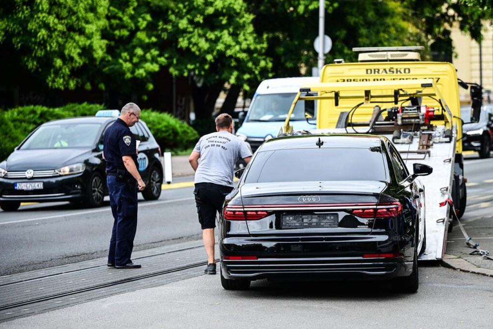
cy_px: 149
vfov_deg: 10.0
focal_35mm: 137
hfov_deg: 15.0
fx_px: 1875
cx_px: 302
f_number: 2.8
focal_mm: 110
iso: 640
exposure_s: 1/3200
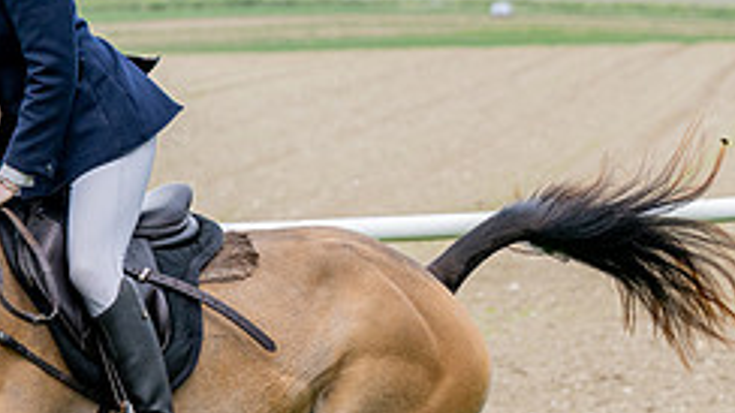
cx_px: -49
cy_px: 527
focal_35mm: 369
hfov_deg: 5.8
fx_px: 7188
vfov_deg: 3.3
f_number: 4
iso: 400
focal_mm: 92
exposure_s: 1/1600
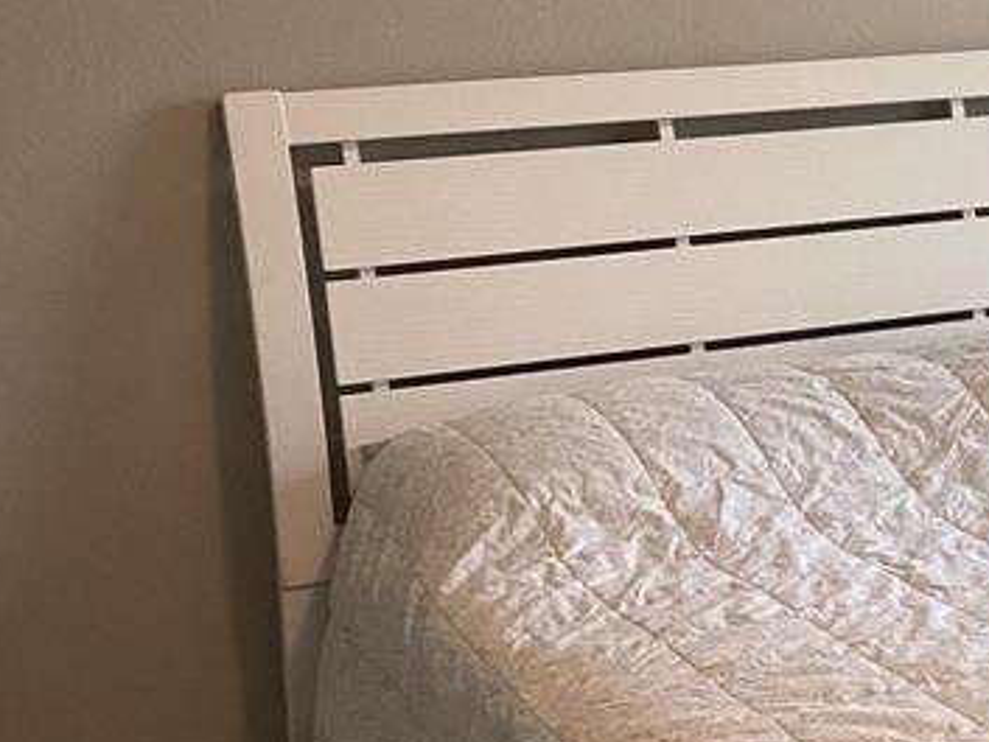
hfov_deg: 19.7
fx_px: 2572
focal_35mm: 90
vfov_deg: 16.4
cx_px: 1345
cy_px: 333
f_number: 2.4
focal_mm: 3.3
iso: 125
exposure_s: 1/60
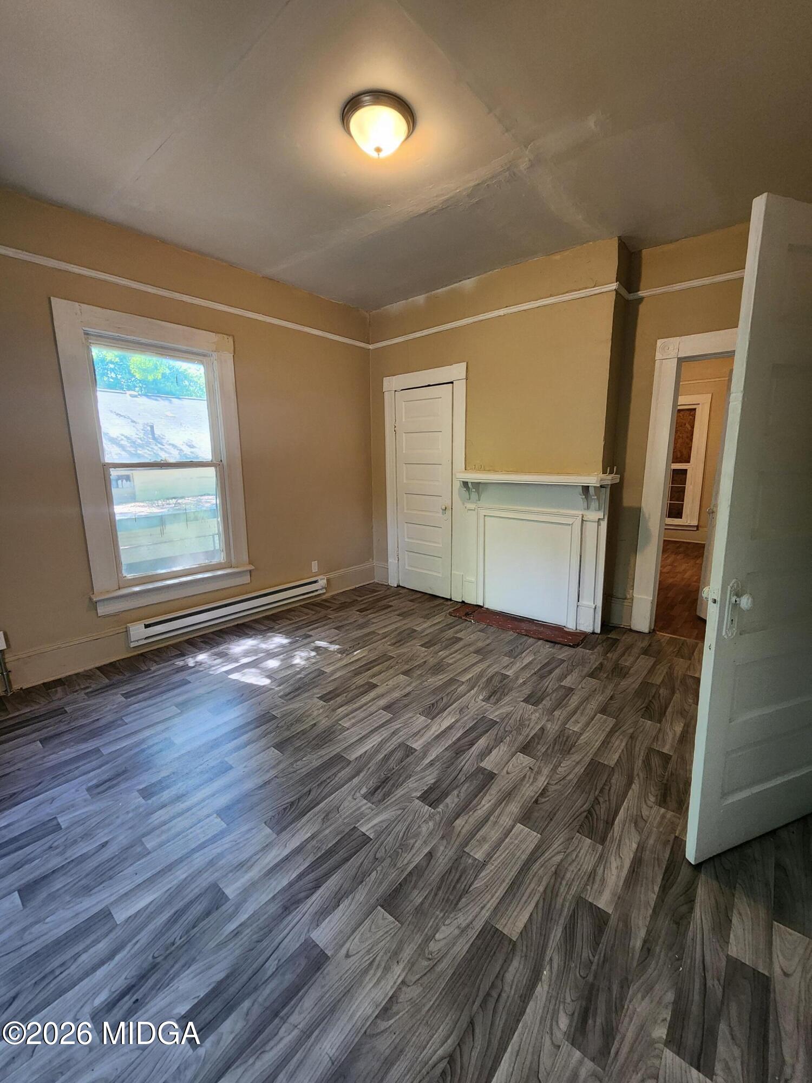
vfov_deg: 106.2
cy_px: 542
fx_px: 407
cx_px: 406
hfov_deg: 89.9
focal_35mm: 13
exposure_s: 1/60
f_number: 2.2
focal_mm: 2.2
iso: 320
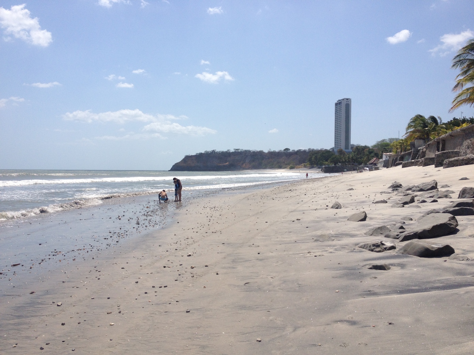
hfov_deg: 52.6
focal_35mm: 35
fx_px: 479
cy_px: 178
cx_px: 237
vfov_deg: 40.7
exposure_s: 1/3690
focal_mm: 4.28
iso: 50
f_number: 2.4
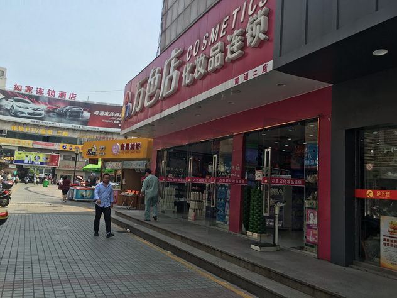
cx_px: 198
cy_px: 149
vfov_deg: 48.2
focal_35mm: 29
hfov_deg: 61.7
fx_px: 333
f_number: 2.2
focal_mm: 4.15
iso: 25
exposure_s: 1/1068
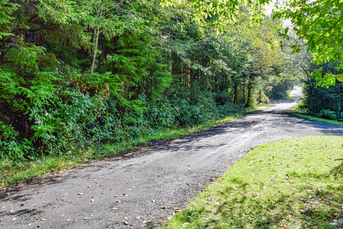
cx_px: 172
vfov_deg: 43.6
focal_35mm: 30
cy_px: 114
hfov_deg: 61.9
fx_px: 286
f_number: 9
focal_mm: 20
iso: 400
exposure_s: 1/200
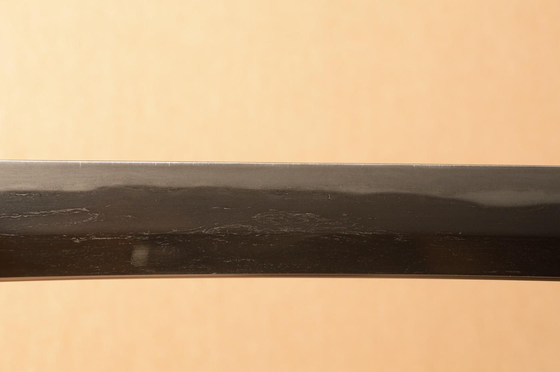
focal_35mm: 142
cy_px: 186
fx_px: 2215
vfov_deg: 9.6
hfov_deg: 14.4
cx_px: 280
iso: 400
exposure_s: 1/1.6
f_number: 11
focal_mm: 95
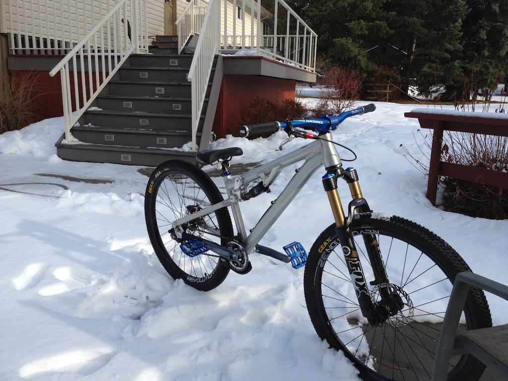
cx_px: 254
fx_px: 514
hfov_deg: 52.6
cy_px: 190
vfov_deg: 40.7
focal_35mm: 35
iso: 64
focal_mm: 4.28
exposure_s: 1/905
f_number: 2.4
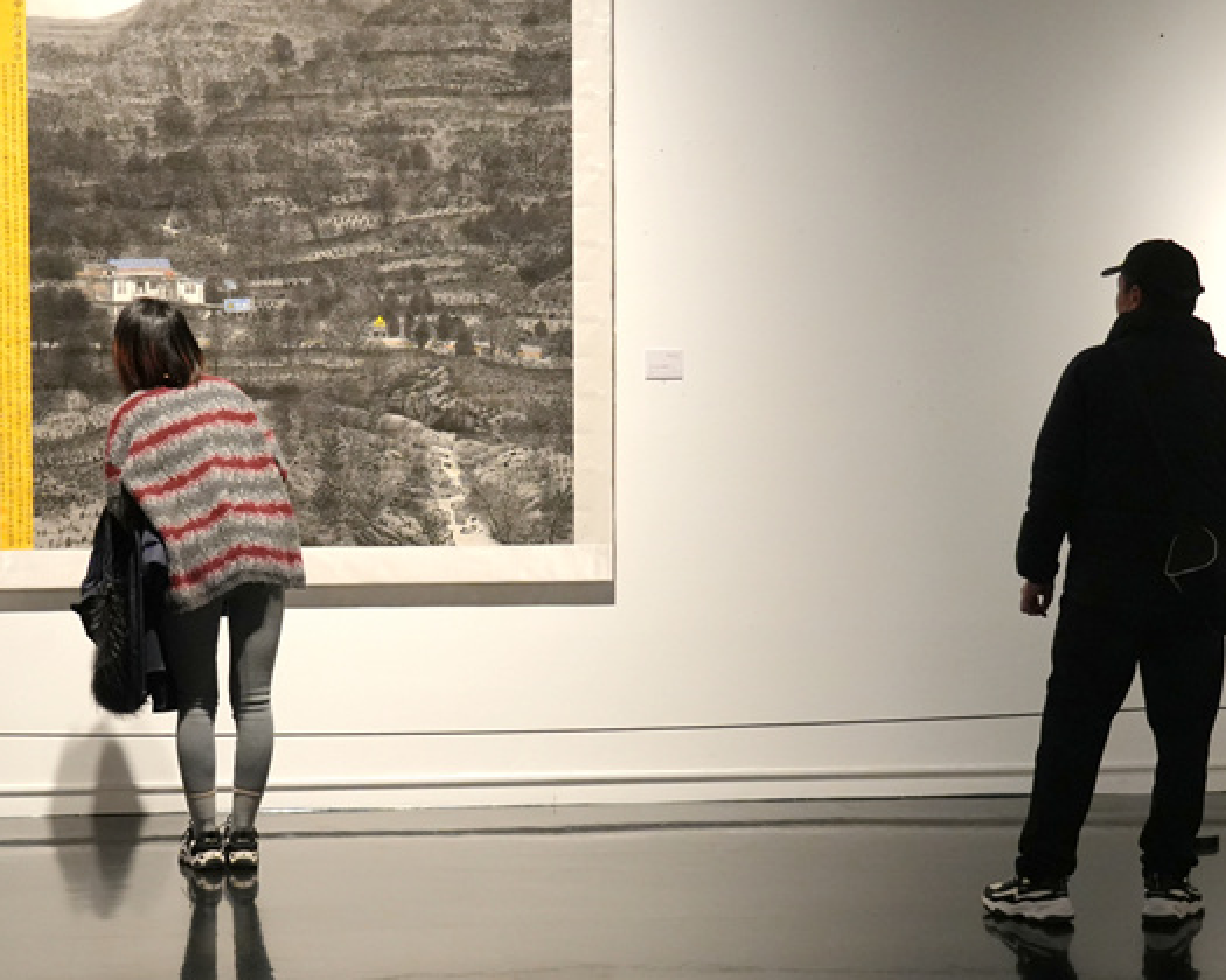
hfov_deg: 25.3
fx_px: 2721
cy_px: 511
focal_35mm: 75
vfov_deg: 20.4
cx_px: 467
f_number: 4
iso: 4000
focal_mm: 42
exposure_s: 1/160
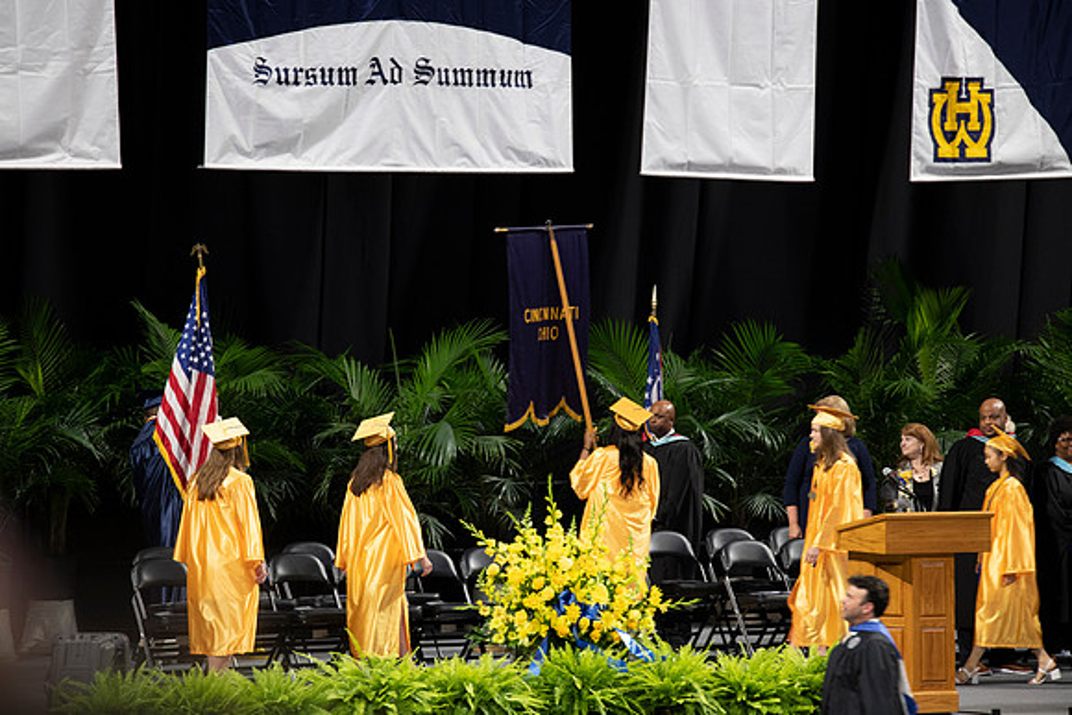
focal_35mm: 200
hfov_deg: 10.3
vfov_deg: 6.9
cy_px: 358
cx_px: 536
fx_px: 5957
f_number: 3.5
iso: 1000
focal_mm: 200
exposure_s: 1/100
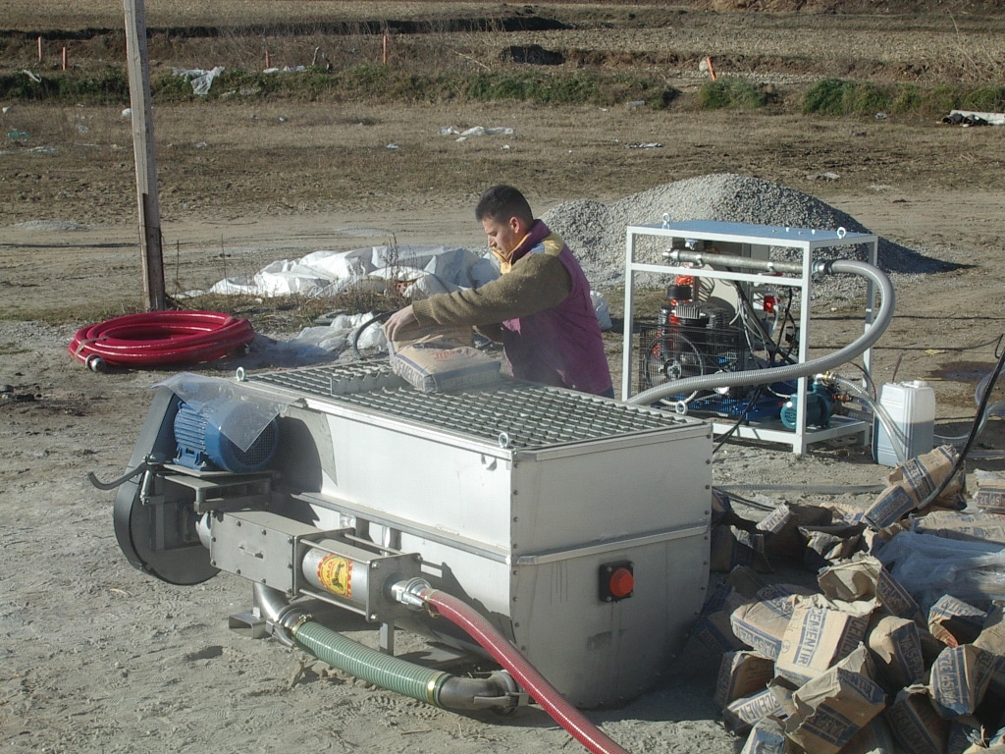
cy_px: 377
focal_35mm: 88
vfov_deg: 16.8
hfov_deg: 22.3
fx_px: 2555
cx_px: 502
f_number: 7.6
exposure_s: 1/250
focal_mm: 13.3
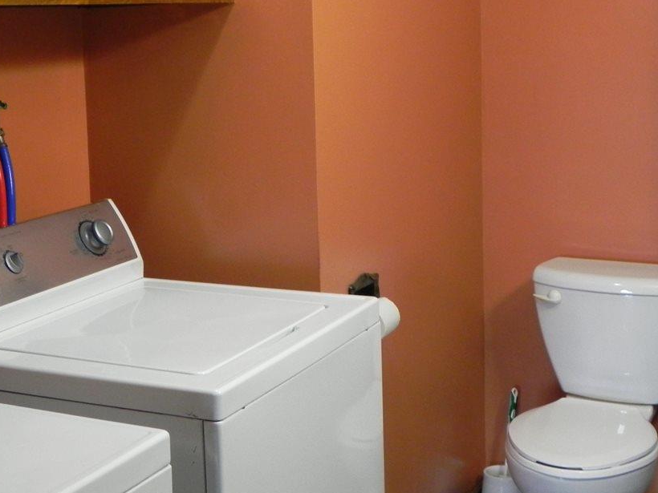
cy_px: 178
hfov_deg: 30.0
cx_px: 197
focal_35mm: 64
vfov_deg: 22.9
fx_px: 1217
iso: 400
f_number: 3.2
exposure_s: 1/15
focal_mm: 7.3
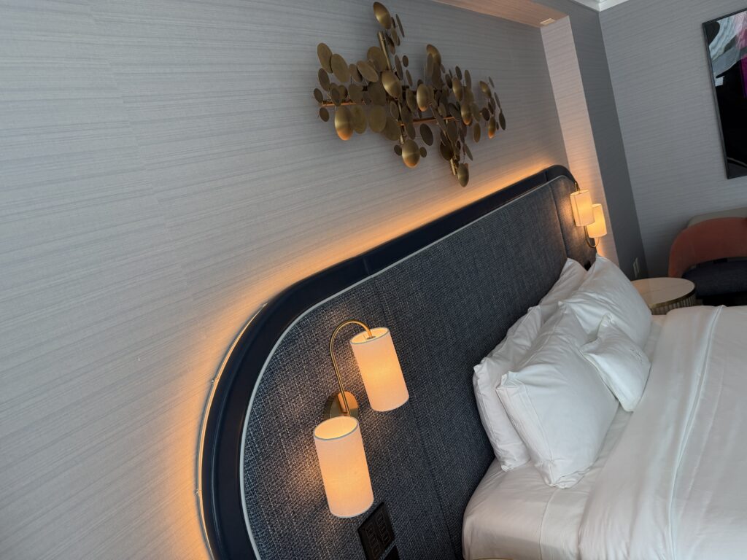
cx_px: 374
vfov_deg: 56.8
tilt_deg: -9.7
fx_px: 518
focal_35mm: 24
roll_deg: +16.2
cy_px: 280
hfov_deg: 71.6
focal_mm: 6.76
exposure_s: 1/226
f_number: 1.78
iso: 125
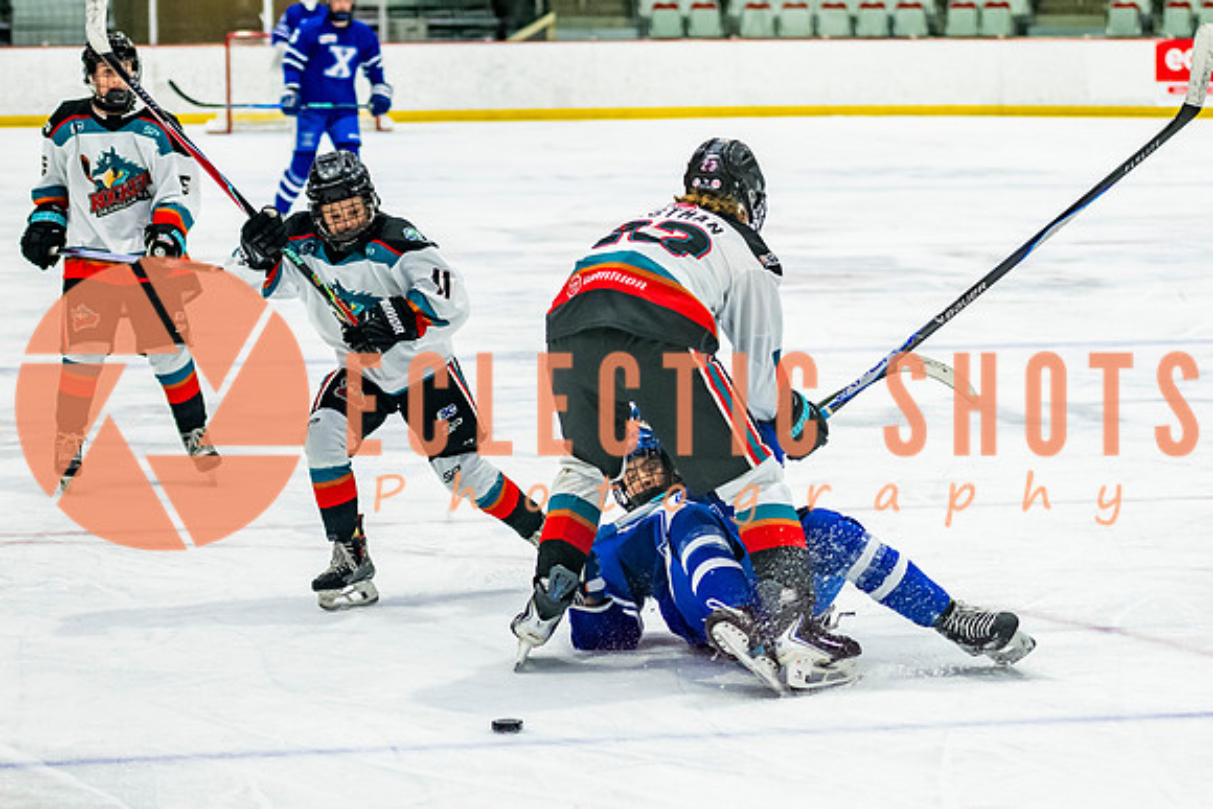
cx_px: 826
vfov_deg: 10.7
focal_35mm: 128
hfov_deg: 15.9
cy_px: 514
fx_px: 4319
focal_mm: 70
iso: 1600
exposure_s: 1/800
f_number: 3.2
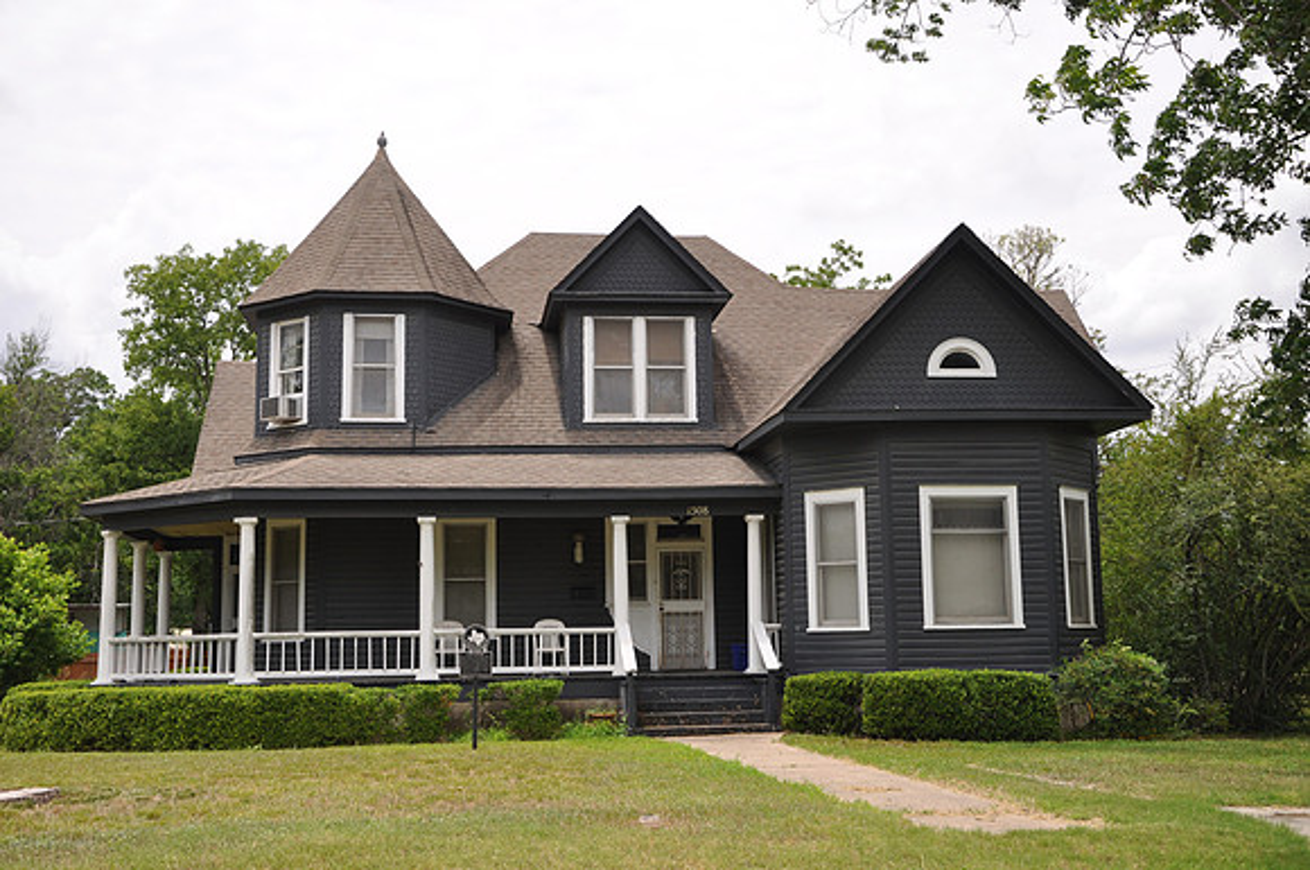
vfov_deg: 31.8
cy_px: 435
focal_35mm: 42
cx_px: 655
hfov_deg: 46.5
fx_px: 1526
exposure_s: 1/200
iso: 200
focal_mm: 28
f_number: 7.1
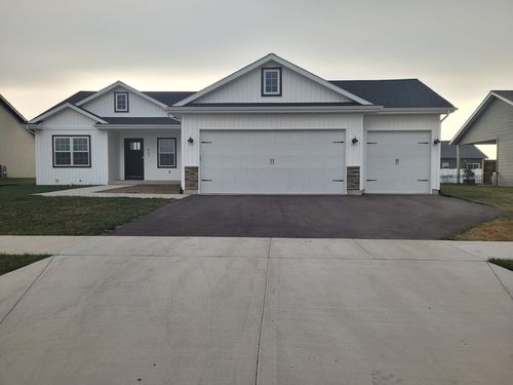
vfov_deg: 53.1
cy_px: 192
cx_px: 256
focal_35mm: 26
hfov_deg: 67.3
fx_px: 385
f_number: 1.8
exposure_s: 1/621
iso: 40
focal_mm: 5.4
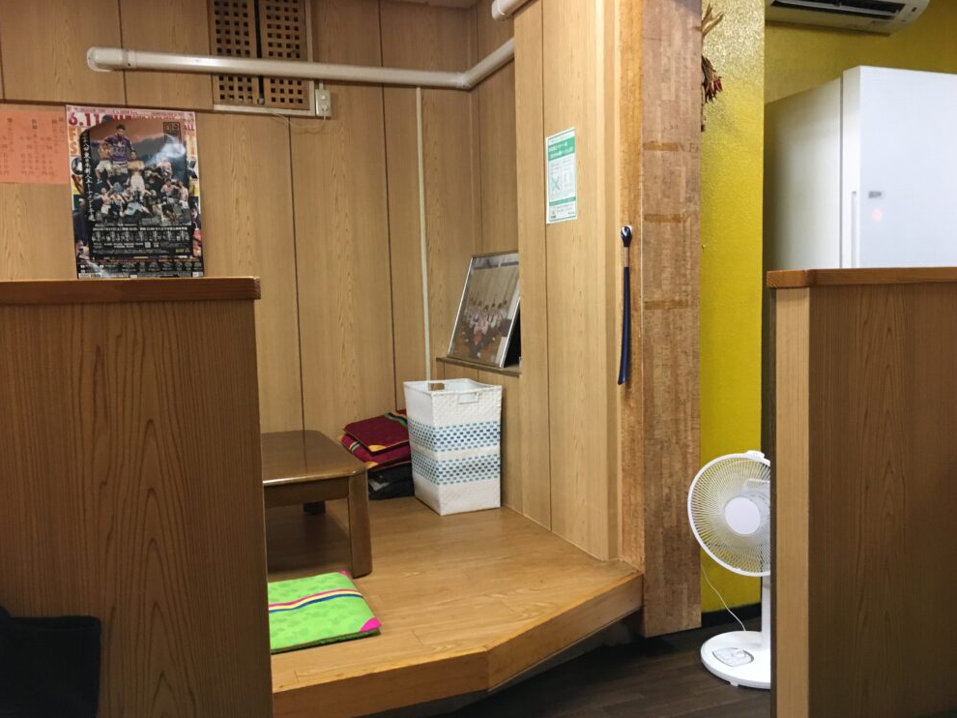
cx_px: 478
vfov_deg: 46.8
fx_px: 829
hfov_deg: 60.0
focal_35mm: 30
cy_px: 369
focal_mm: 4.15
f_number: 2.2
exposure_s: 1/30
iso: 160
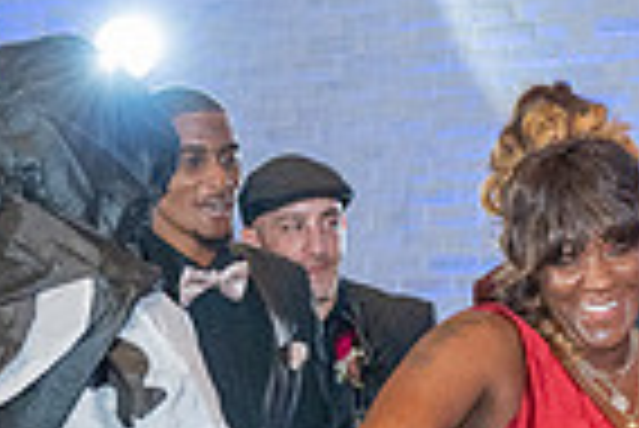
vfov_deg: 6.4
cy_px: 705
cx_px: 806
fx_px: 3767
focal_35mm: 212
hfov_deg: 9.5
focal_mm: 52
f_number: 4
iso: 3200
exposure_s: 1/200
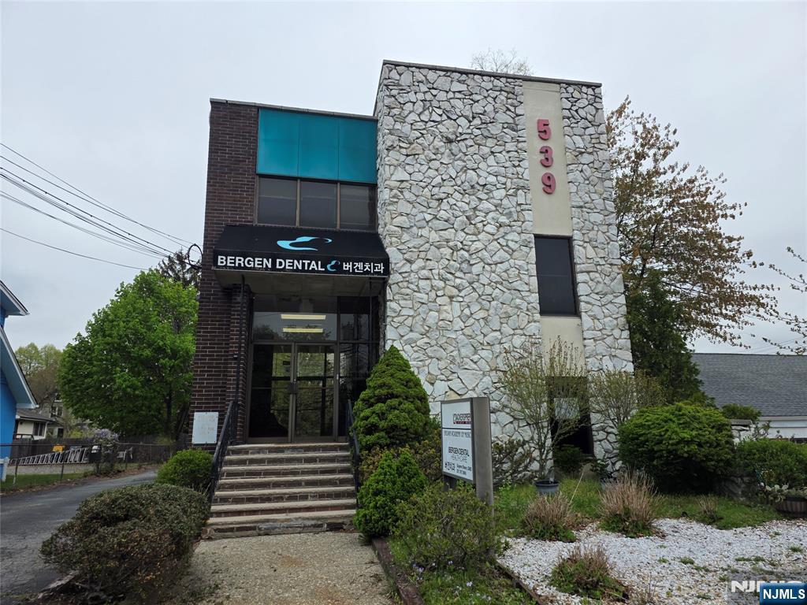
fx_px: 536
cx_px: 404
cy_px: 302
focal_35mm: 23
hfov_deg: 73.9
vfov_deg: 58.9
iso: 80
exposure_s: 1/4145
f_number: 1.7
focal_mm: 6.3
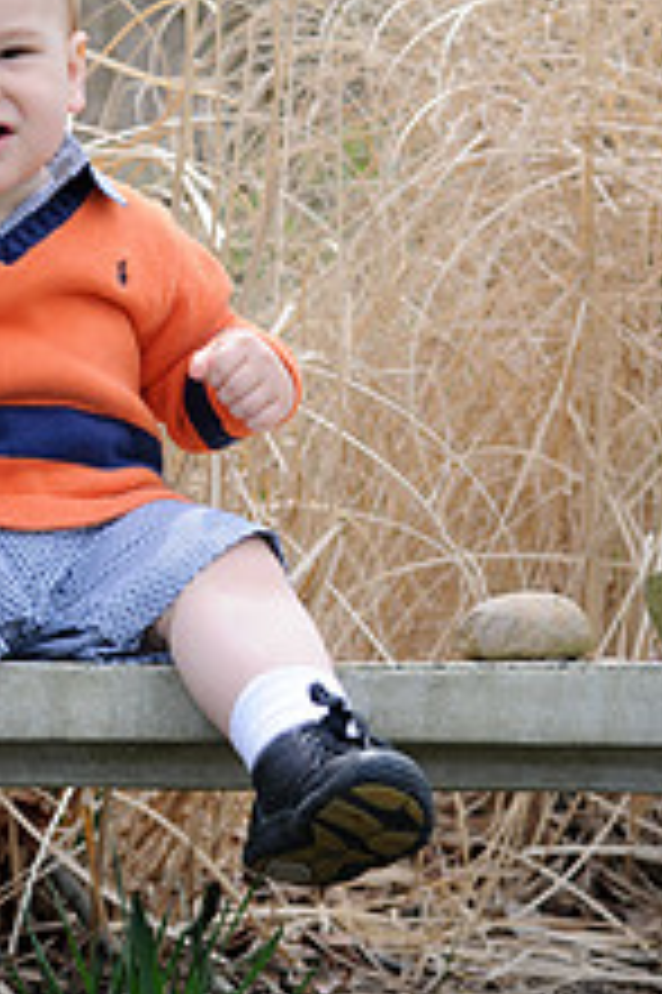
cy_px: 211
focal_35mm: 168
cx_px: 79
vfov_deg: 12.2
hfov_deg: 8.1
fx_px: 4641
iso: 200
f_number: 6.3
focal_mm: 55
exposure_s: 1/250
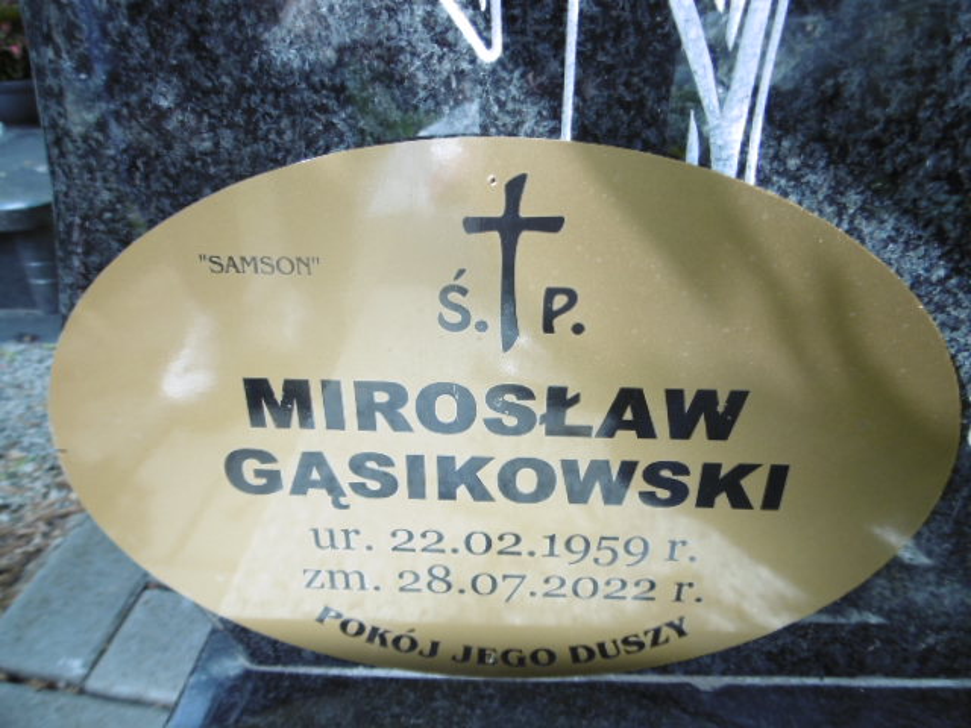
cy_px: 364
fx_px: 673
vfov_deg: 56.8
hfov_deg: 71.6
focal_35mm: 24
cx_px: 486
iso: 100
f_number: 3.1
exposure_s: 1/200
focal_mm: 4.3
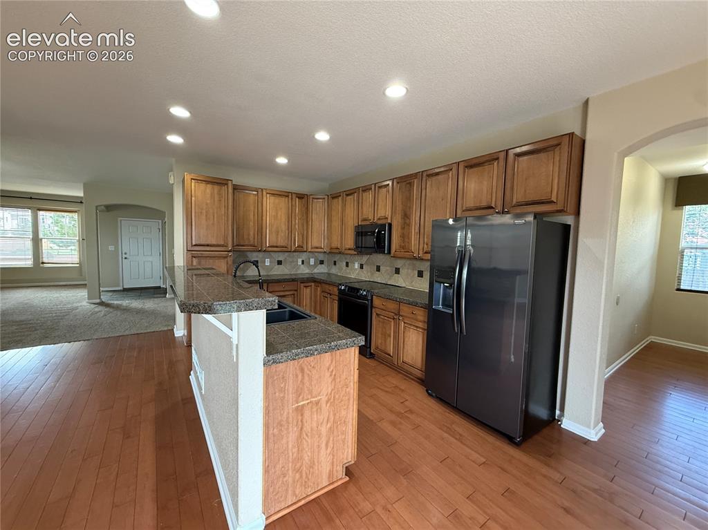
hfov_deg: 102.1
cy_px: 265
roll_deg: -1.3
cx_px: 354
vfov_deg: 85.6
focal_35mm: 14
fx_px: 286
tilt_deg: -1.5
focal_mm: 2.22
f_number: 2.2
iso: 400
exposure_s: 1/60
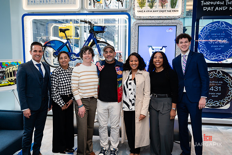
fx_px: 209
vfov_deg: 40.5
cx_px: 116
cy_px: 78
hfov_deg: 58.0
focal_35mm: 33
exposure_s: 1/160
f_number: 4
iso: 400
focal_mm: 32
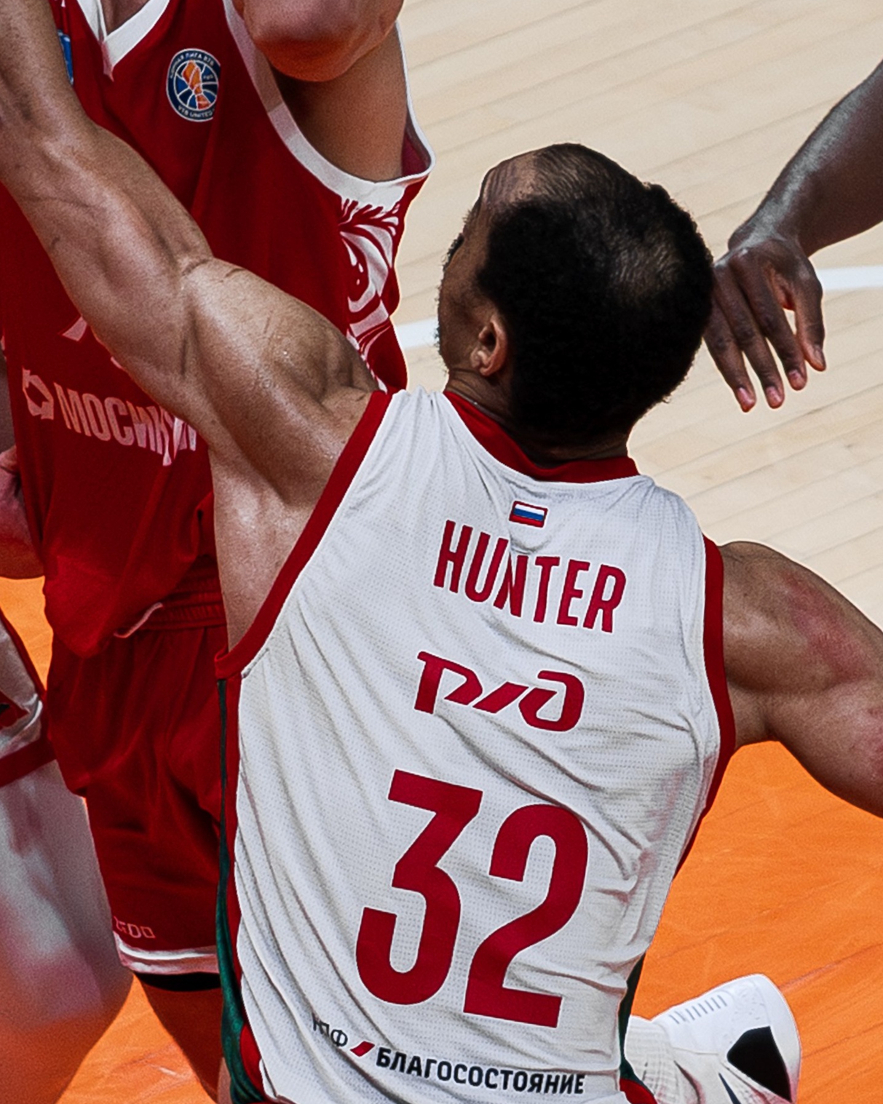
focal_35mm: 554
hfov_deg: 2.8
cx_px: 26
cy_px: 330
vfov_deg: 3.5
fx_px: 18097
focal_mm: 110
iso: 1600
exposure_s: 1/1250
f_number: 4
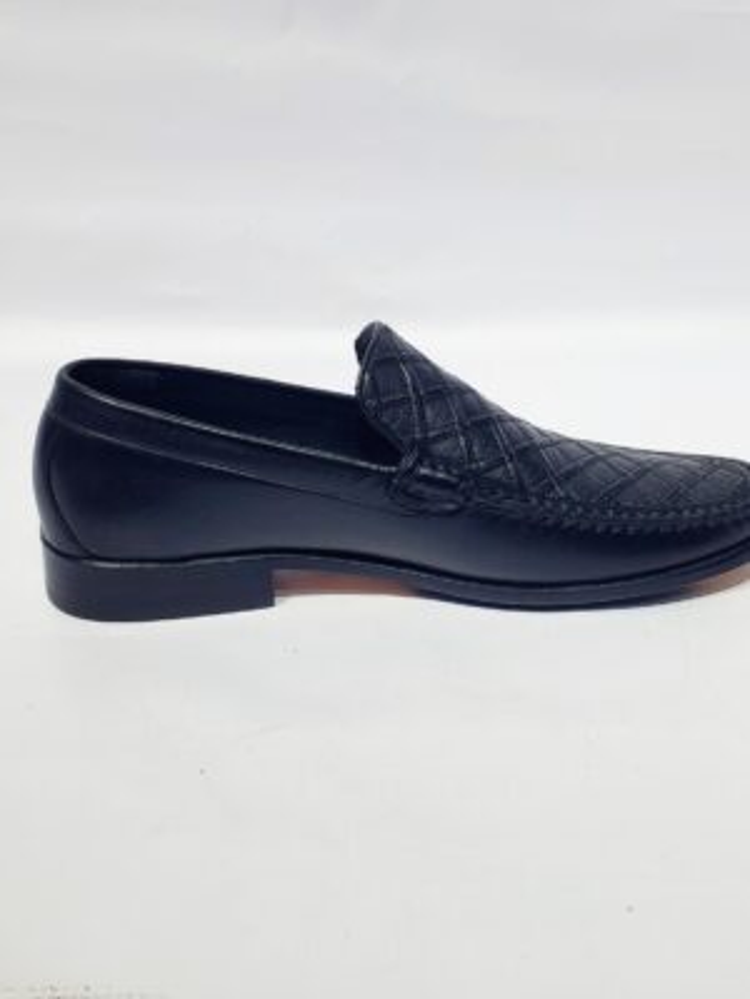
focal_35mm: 26
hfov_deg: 53.1
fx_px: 751
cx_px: 375
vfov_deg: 67.3
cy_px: 500
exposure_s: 1/100
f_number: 2.4
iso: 80
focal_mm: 4.3
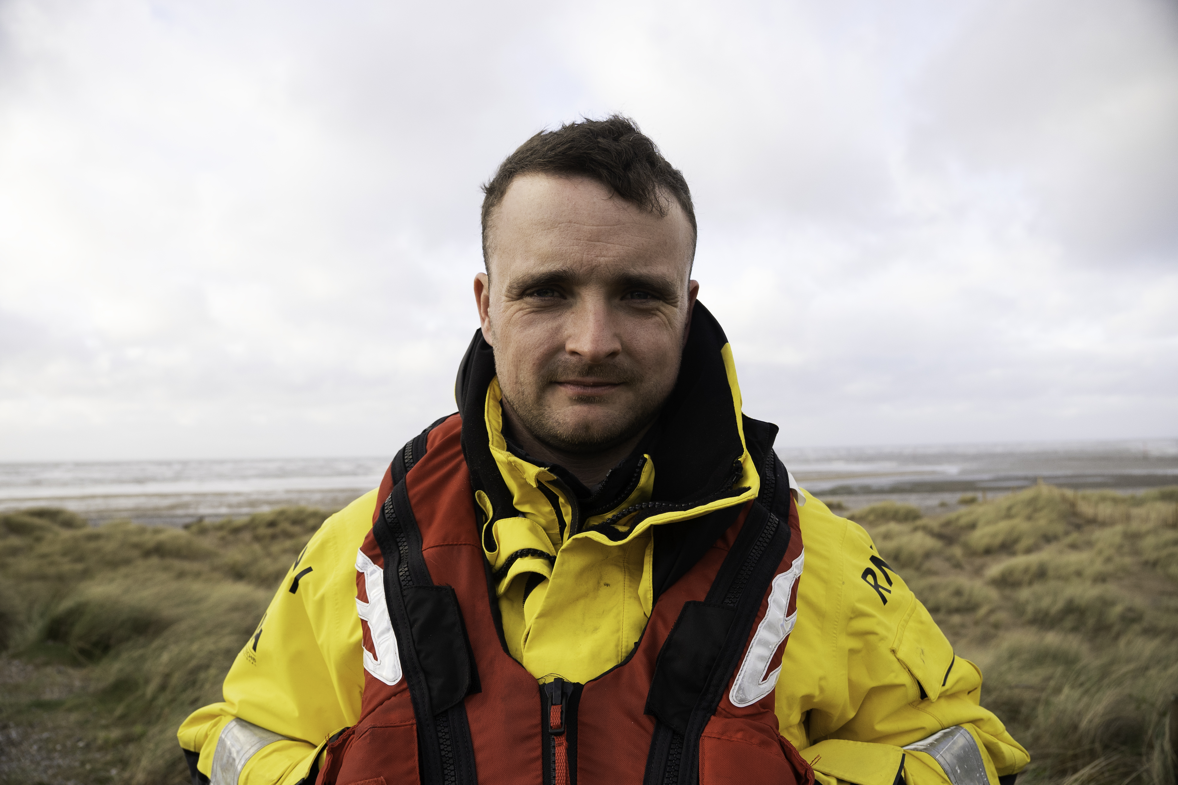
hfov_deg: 67.4
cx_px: 589
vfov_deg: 47.9
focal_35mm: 27
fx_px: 883
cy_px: 392
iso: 500
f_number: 4.5
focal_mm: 18
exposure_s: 1/640
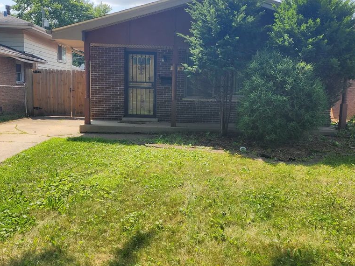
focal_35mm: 31
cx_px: 174
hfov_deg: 58.3
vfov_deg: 45.4
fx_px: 318
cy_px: 126
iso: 12
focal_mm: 6.4
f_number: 1.8
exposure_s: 1/866
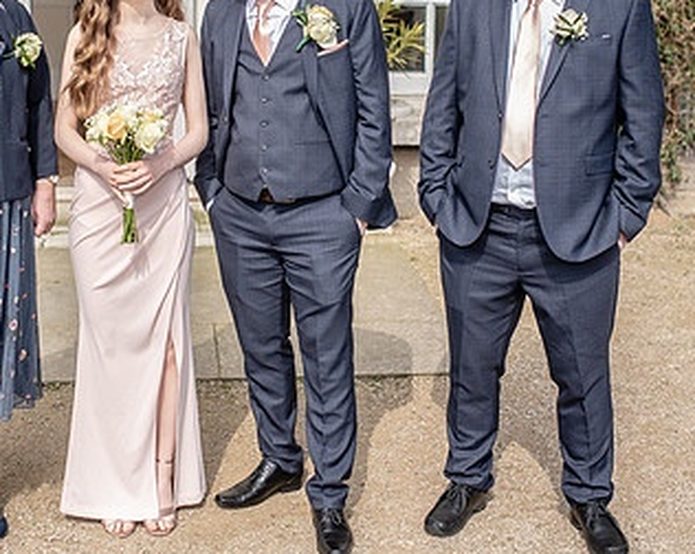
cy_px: 155
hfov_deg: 27.9
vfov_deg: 22.3
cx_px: 270
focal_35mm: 68
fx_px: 1397
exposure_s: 1/1600
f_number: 2.5
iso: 100
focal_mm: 35
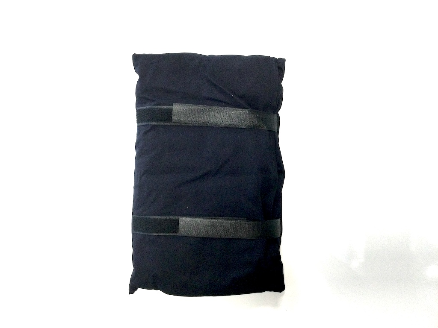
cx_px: 219
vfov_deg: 45.4
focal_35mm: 31
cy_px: 164
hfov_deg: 58.4
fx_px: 392
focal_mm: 3.3
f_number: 2.4
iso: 40
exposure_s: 1/33
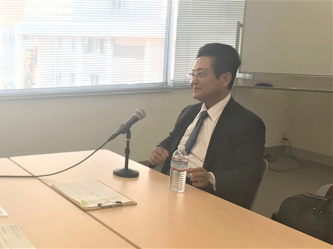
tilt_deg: -12.8
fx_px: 269
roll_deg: +0.4
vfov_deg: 49.7
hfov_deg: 63.5
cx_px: 166
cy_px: 124
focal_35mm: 28
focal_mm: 3.99
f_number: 1.8
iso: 25
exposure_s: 1/100
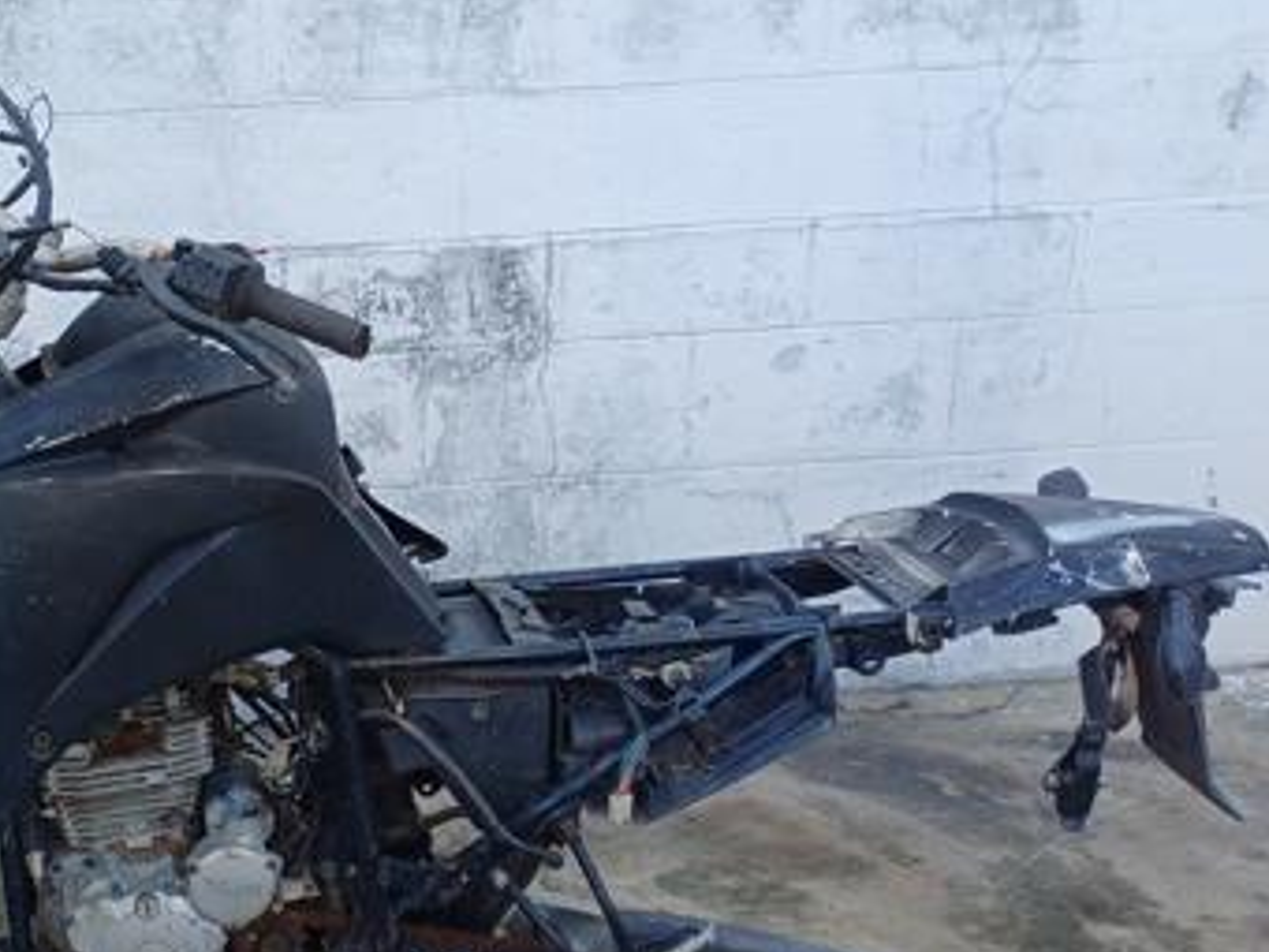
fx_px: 1723
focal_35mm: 47
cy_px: 556
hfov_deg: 38.2
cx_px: 172
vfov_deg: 30.8
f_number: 1.8
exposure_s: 1/339
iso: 50
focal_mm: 4.65
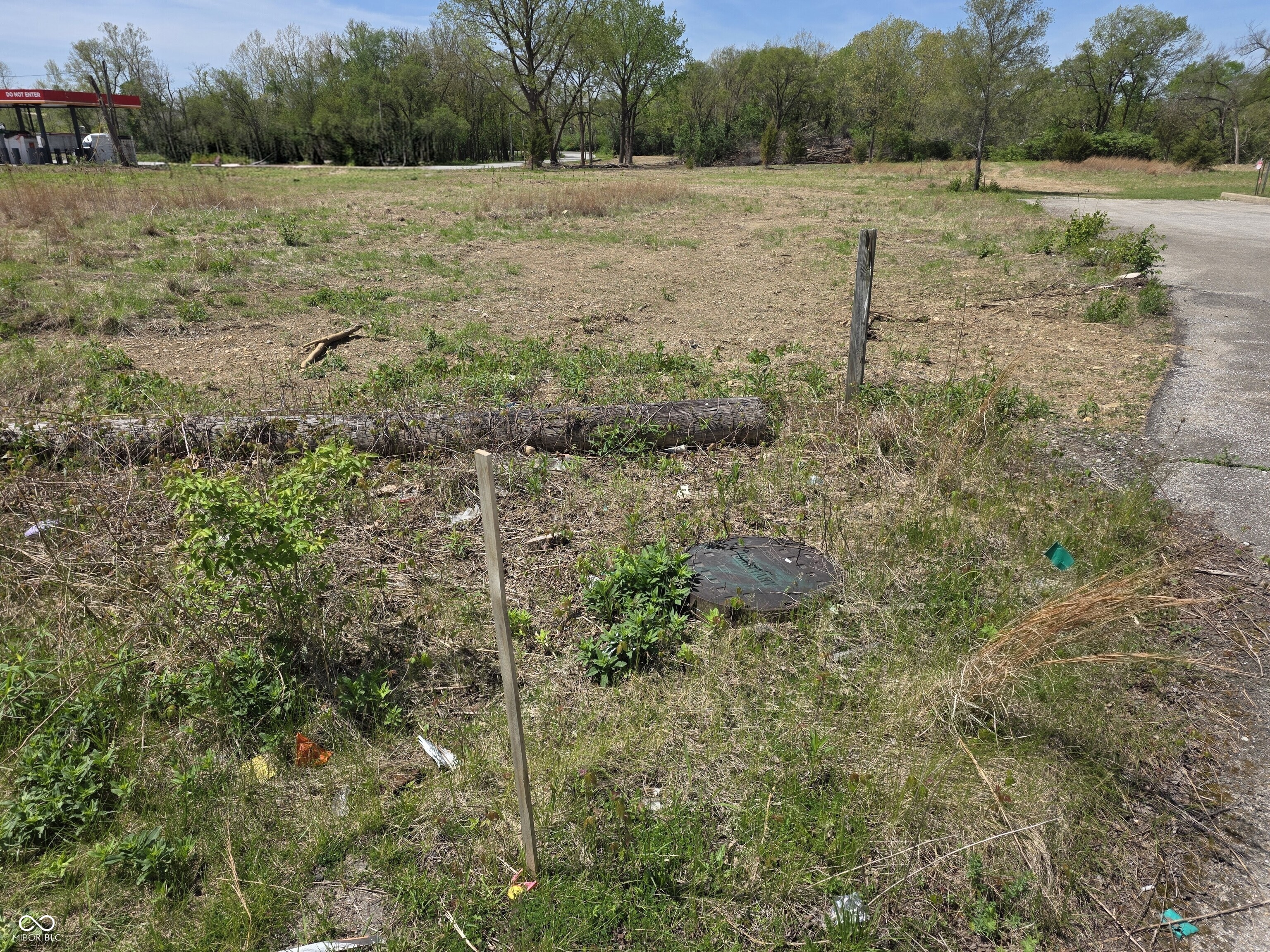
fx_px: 844
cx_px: 635
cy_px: 476
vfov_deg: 58.9
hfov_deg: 73.9
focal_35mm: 23
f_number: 1.7
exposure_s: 1/7944
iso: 80
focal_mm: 6.25
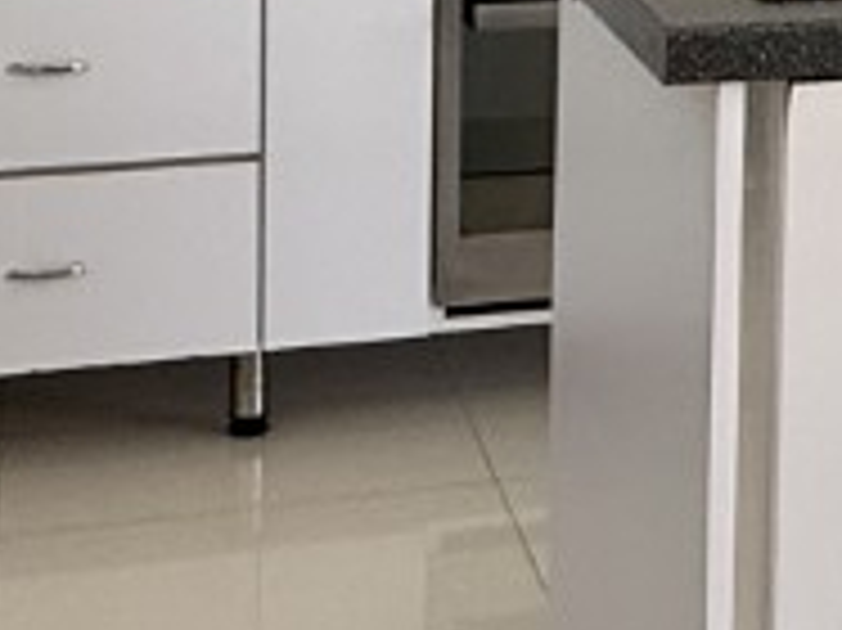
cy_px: -369
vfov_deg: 12.8
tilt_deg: -3.4
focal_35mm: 108
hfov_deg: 17.3
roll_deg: -1.7
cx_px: 1040
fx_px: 2625
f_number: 2.2
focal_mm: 2.22
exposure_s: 1/99
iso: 100
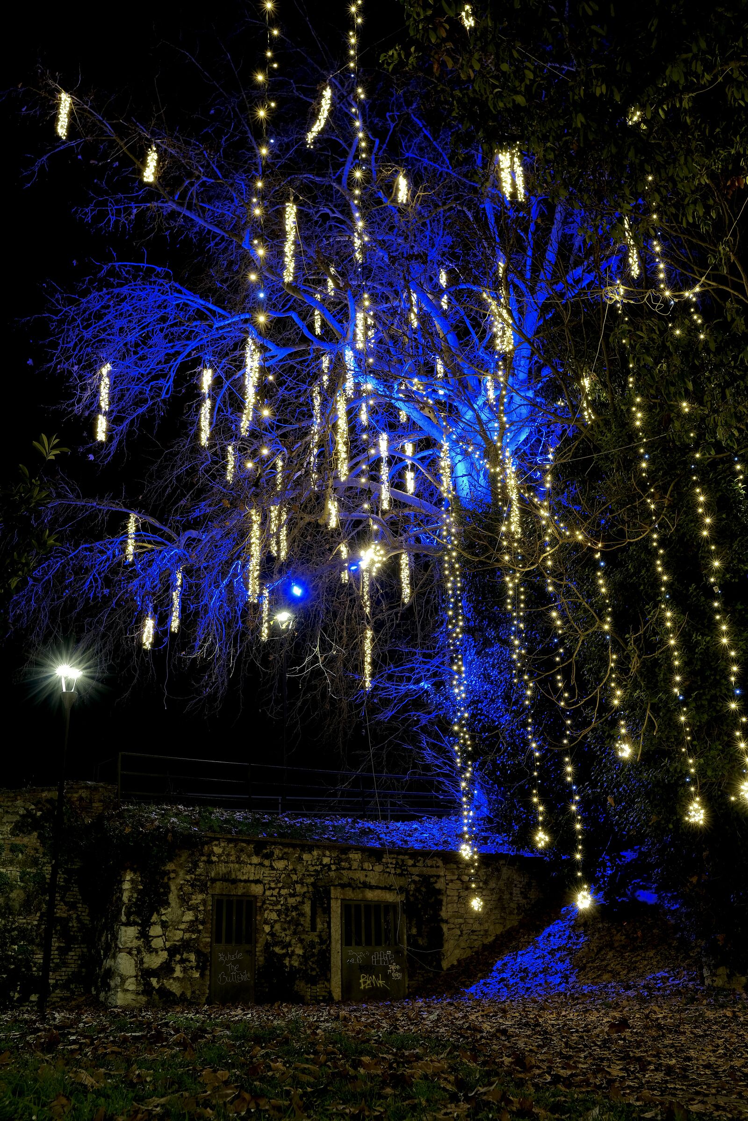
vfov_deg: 54.4
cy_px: 560
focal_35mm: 35
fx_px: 1091
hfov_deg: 37.9
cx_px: 374
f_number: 6.4
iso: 160
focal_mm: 23
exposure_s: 3
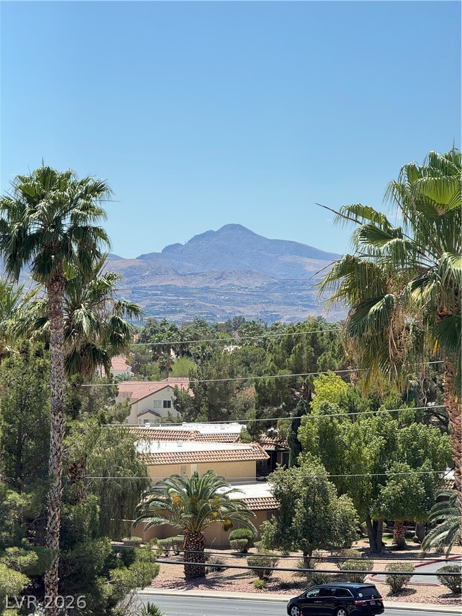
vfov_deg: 16.4
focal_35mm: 120
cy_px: 308
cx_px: 231
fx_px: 2135
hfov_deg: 12.3
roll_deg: -0.2
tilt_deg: +0.7
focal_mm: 15.66
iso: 50
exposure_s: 1/507
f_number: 2.8
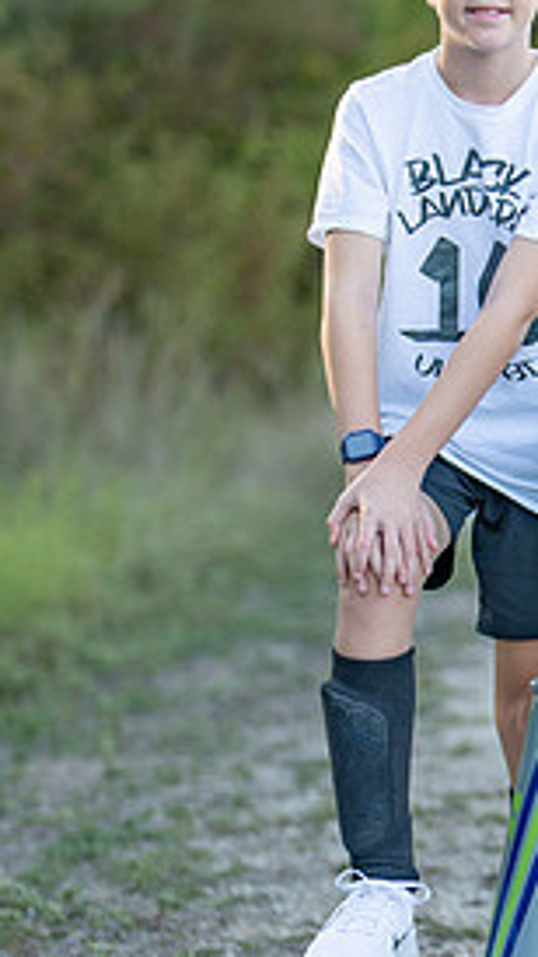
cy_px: 645
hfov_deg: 7.8
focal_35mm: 153
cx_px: 776
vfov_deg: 14.0
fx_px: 3883
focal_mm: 50
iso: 100
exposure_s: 1/800
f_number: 1.2
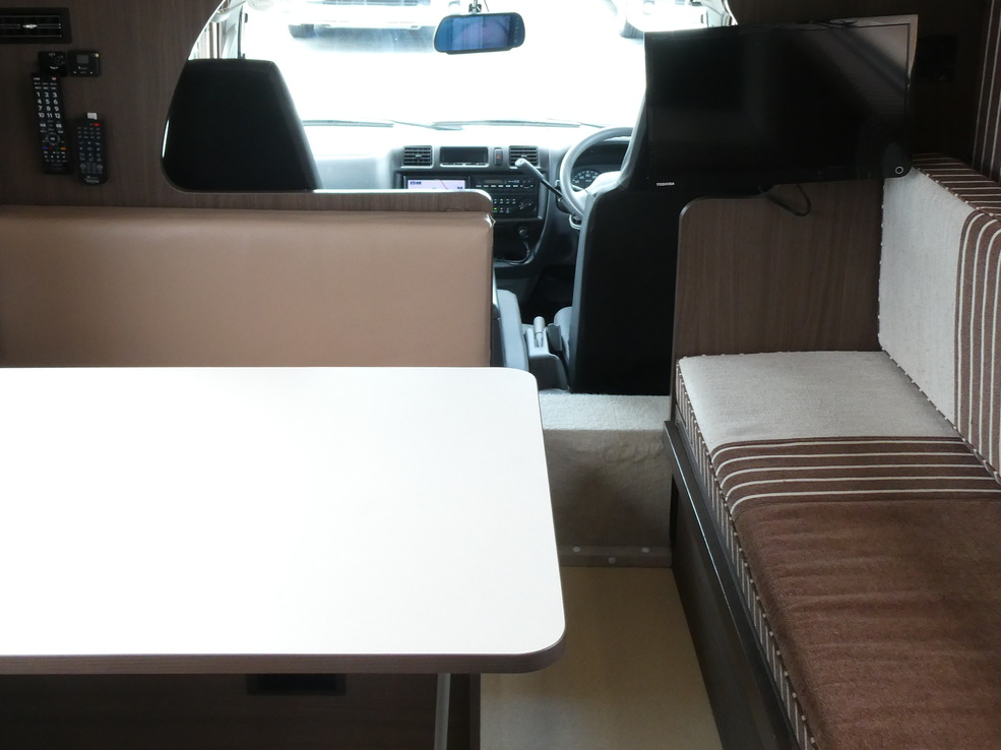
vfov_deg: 36.1
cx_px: 463
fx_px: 1127
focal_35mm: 39
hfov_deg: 47.8
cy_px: 201
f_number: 3.3
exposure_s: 1/60
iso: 160
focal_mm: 4.3
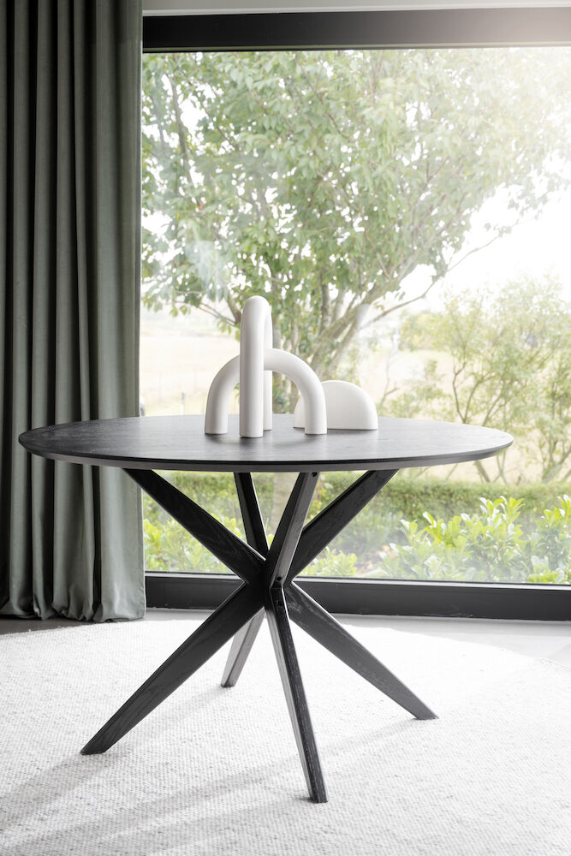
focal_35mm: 50
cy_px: 428
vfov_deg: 39.6
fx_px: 1189
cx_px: 286
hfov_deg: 27.0
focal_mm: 50
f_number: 5
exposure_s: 1/10
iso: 125
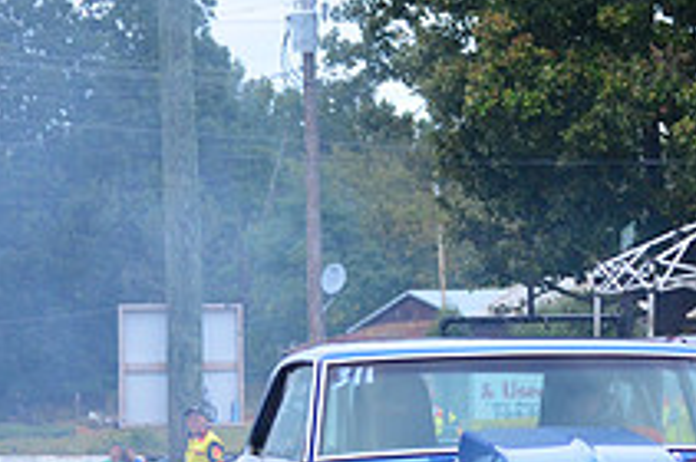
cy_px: 495
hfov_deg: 6.9
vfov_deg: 4.6
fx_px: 5733
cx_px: 736
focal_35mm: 297
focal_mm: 72
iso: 1000
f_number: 4.5
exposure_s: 1/320
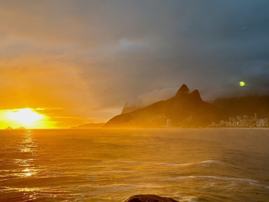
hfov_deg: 36.8
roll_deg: +0.2
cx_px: 134
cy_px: 101
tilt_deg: +3.7
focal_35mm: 52
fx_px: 404
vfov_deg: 28.0
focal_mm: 5.96
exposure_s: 1/311
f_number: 1.6
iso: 32
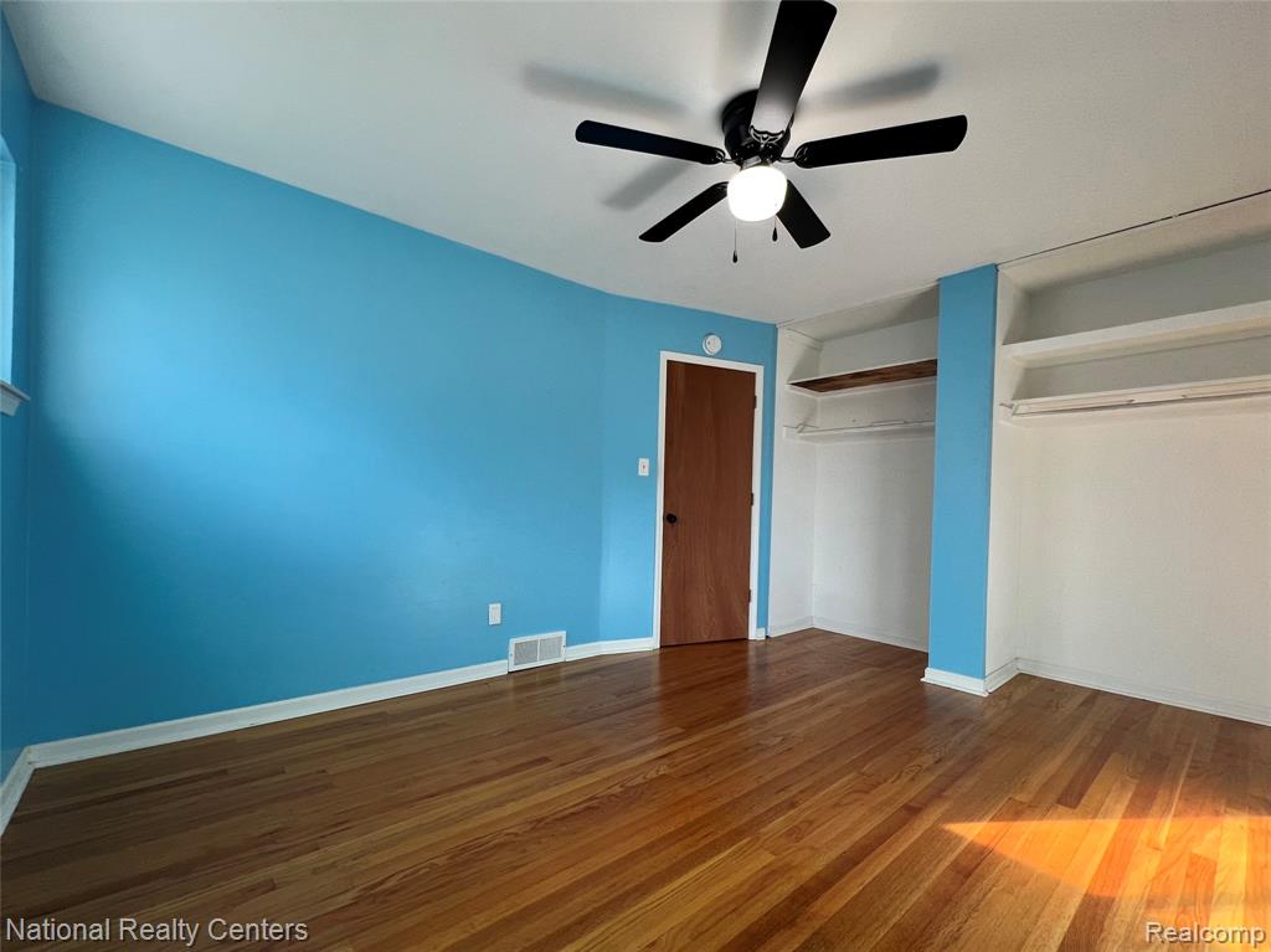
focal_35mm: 13
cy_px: 476
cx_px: 636
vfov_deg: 89.9
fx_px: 477
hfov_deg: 106.2
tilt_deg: +2.2
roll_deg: -1.8
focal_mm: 1.57
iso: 100
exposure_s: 1/120
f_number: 1.8
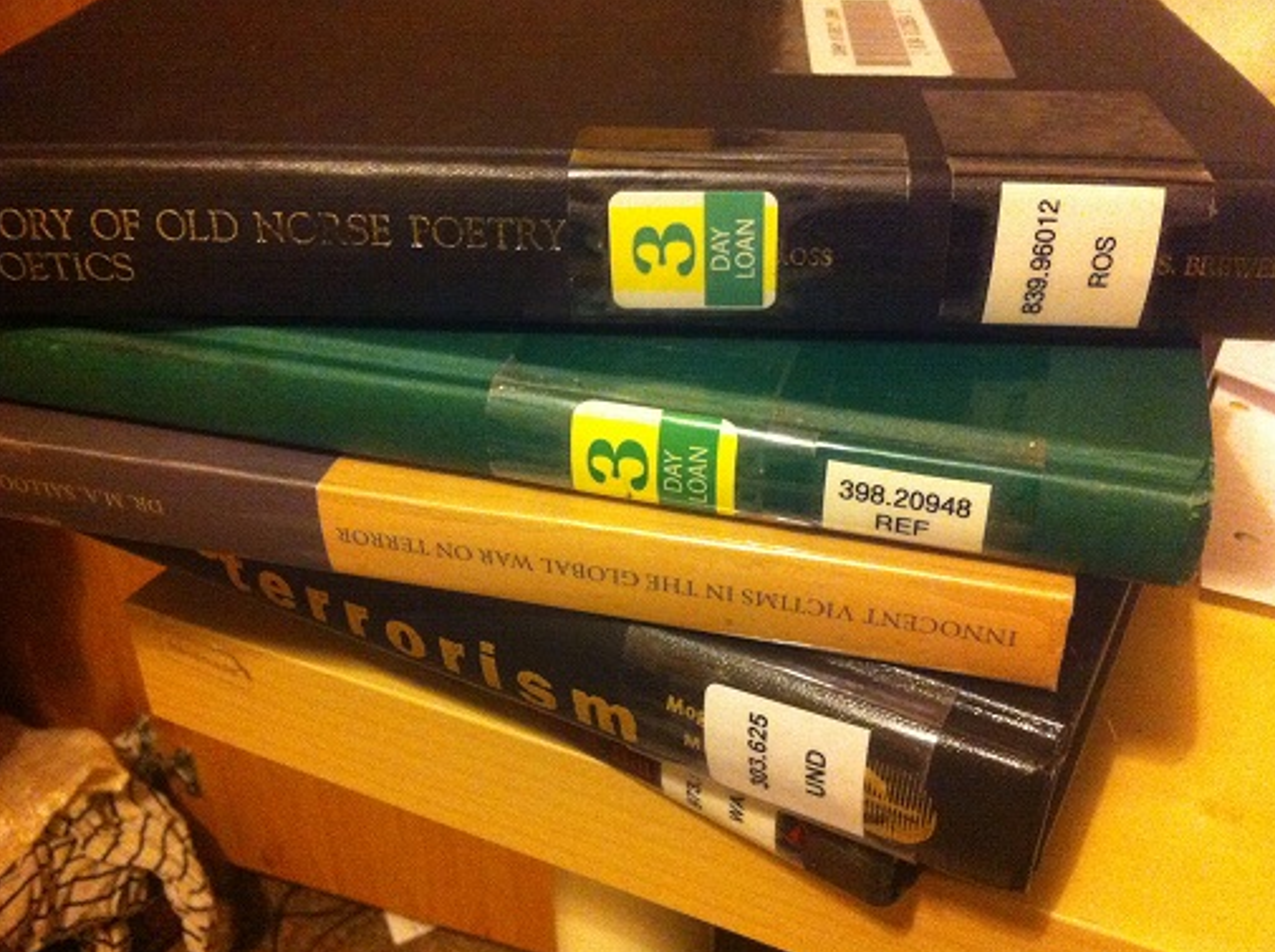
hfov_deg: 51.4
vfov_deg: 39.5
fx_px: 1324
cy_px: 470
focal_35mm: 36
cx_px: 650
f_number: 2.8
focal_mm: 3.85
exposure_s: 1/15
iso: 1000
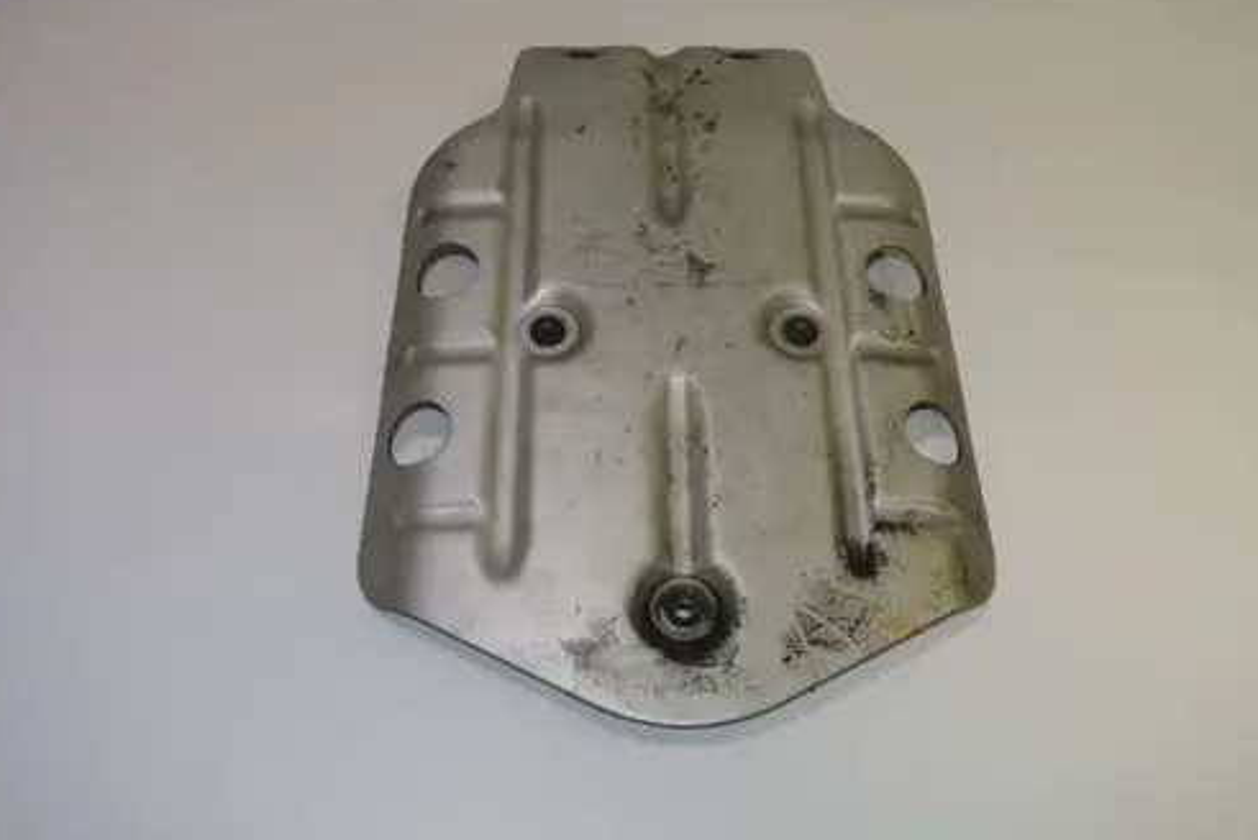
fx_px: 1189
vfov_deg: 38.9
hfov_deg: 55.7
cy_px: 402
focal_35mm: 34
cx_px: 656
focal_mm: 11.8
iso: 200
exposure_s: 1/60
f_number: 4
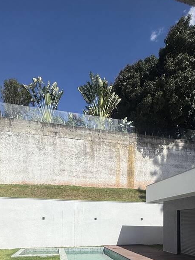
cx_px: 97
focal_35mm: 25
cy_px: 223
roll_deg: -1.4
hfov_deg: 54.9
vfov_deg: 61.1
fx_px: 188
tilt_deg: +2.0
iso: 50
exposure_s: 1/6173
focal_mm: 2.22
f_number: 2.2
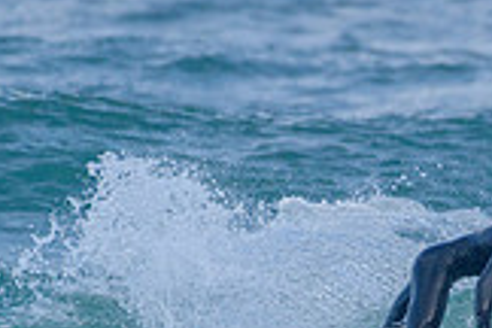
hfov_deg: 0.9
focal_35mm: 2189
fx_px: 29914
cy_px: 303
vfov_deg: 0.6
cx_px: 654
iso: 500
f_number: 5.6
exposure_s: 1/2000
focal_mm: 500
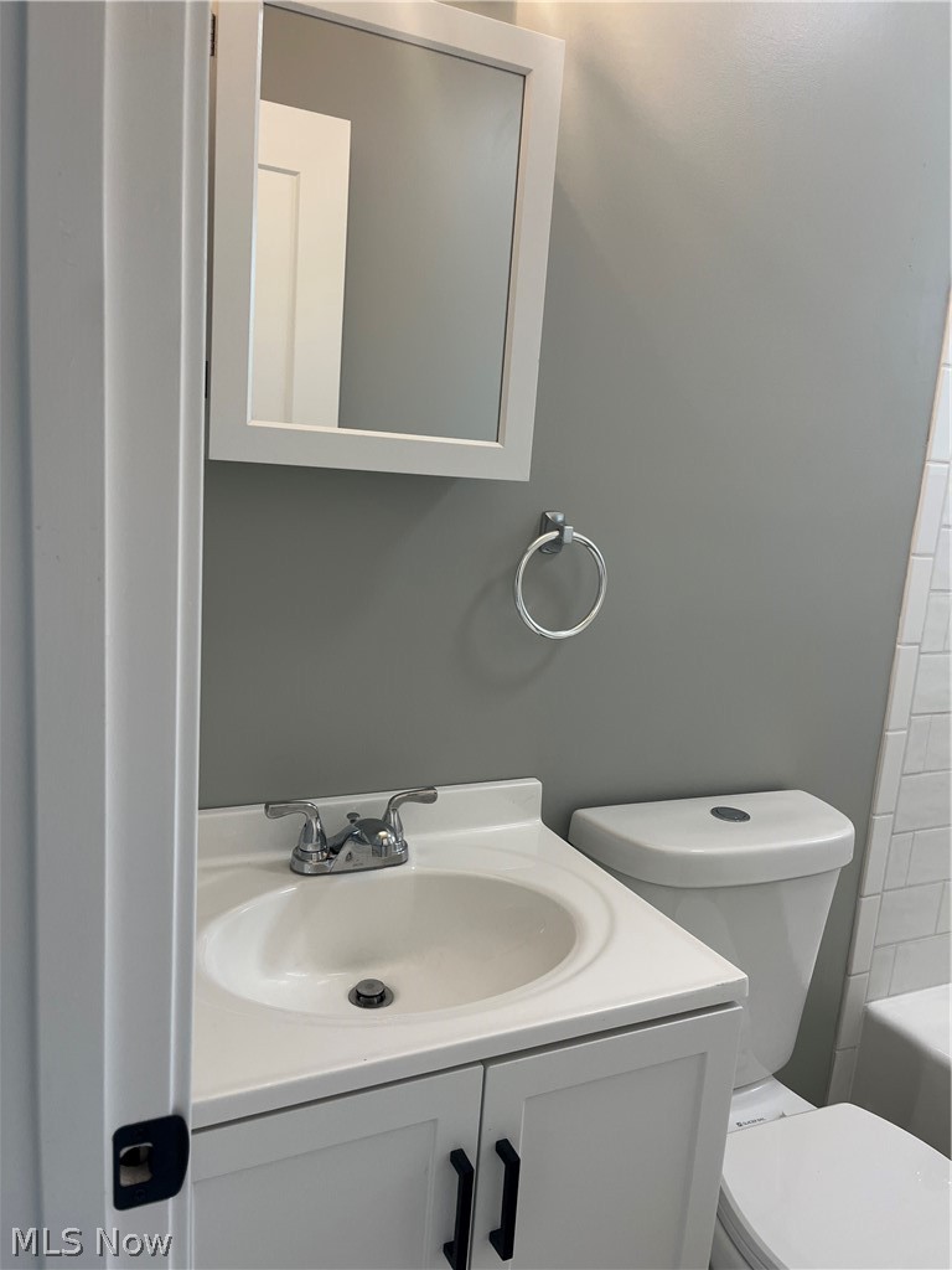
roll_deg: -3.5
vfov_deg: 67.3
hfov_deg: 53.1
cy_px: 635
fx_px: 953
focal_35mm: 26
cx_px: 476
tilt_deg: -10.5
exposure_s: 1/120
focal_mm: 5.1
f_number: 1.6
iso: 64
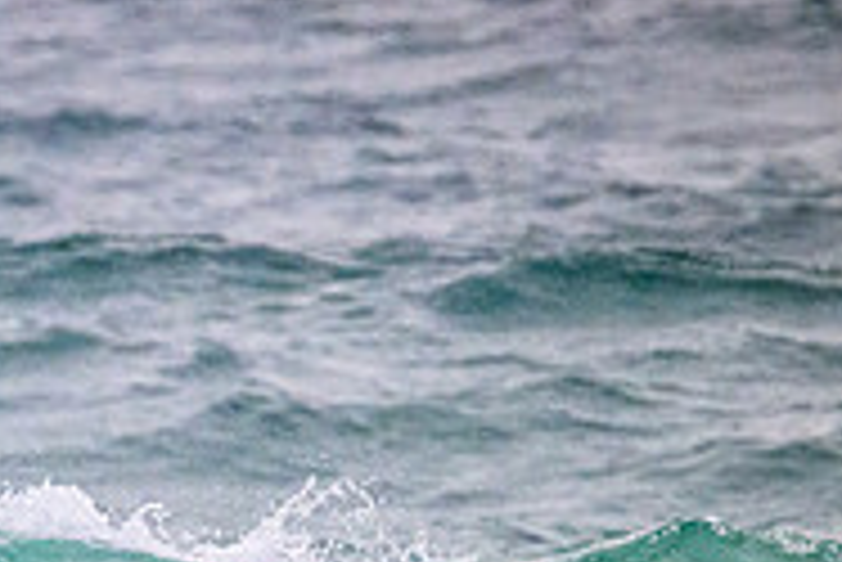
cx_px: -374
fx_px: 43559
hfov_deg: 1.1
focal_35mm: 1861
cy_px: 852
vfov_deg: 0.7
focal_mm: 600
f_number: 11
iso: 10000
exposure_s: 1/2000
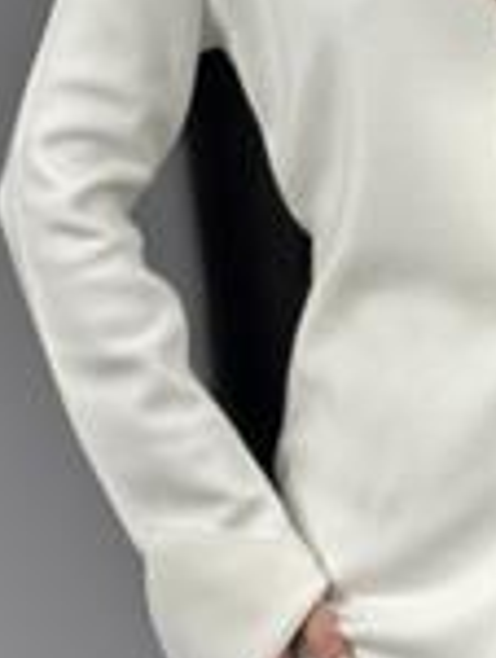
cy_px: 186
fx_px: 2515
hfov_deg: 11.2
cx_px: 426
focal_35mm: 132
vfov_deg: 14.9
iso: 64
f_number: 1.78
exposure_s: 1/126
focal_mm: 6.86
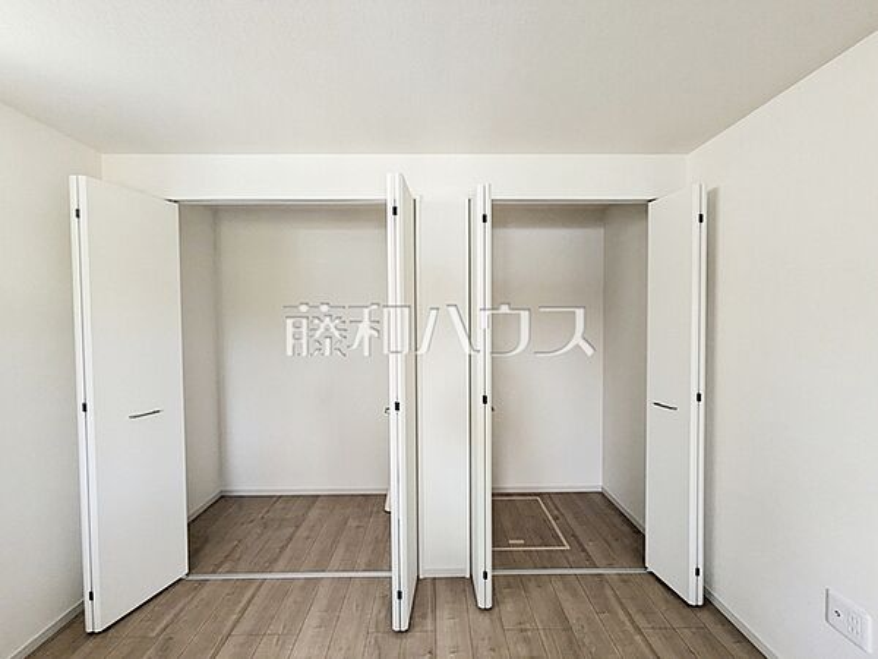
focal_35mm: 14
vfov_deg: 85.7
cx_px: 439
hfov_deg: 102.1
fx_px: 355
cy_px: 330
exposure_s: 1/100
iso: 91
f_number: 2.2
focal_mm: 1.83
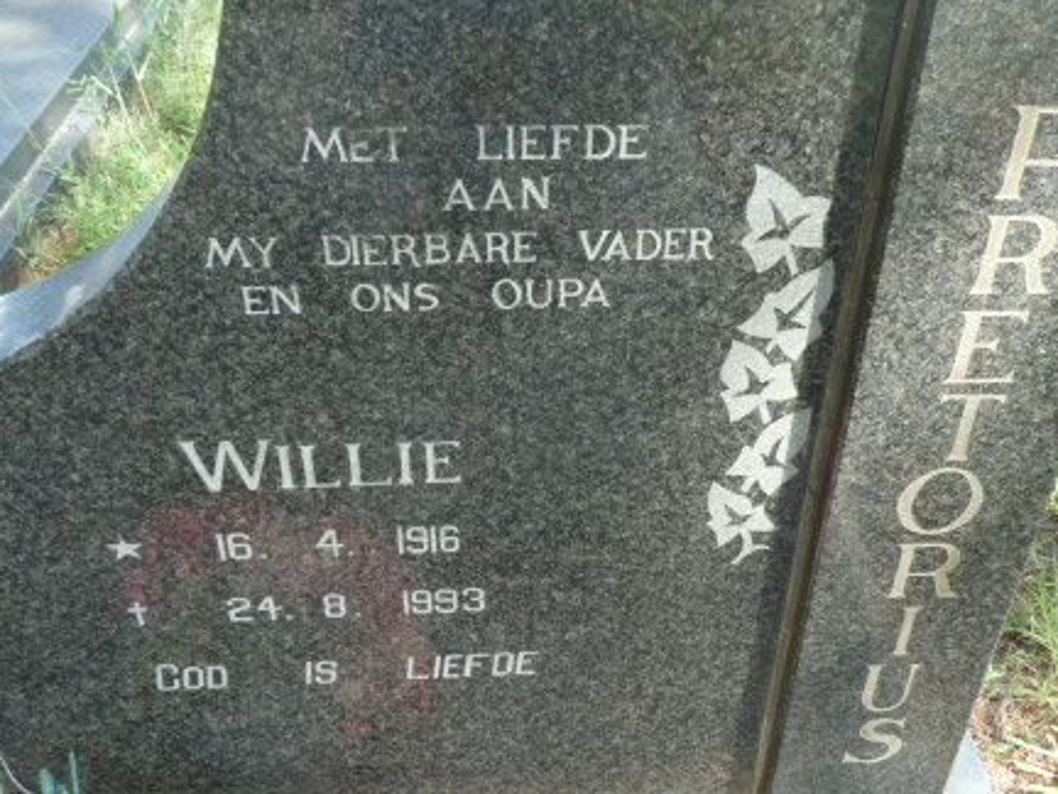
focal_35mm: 37
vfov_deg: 38.6
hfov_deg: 49.9
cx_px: 615
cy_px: 426
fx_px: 1131
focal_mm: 4.1
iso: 80
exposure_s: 1/50
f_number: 3.3
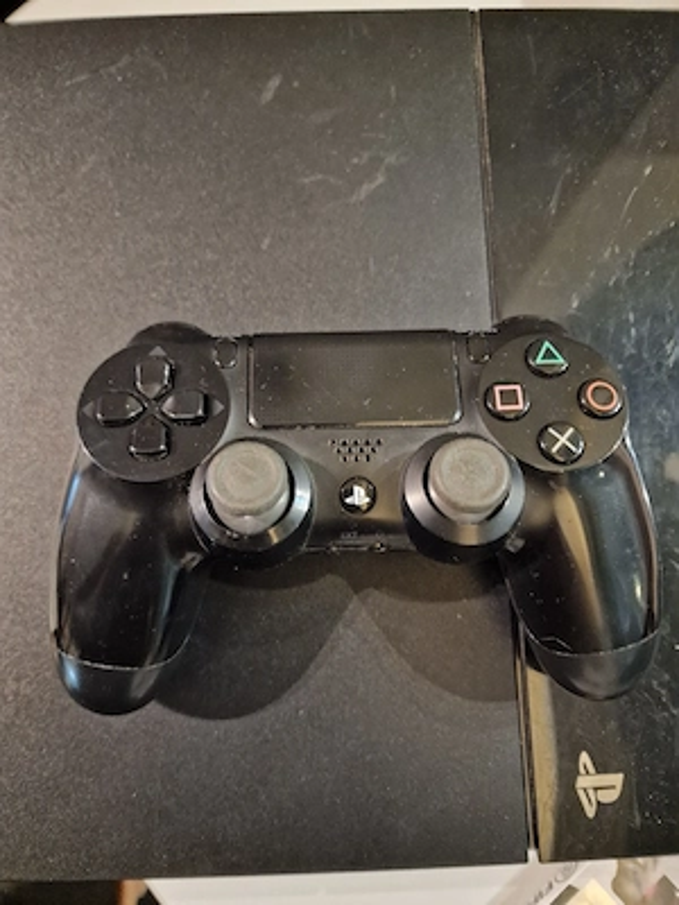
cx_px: 340
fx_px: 602
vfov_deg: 73.9
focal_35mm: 23
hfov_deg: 58.9
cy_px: 452
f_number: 1.8
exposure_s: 1/24
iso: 800
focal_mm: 6.4
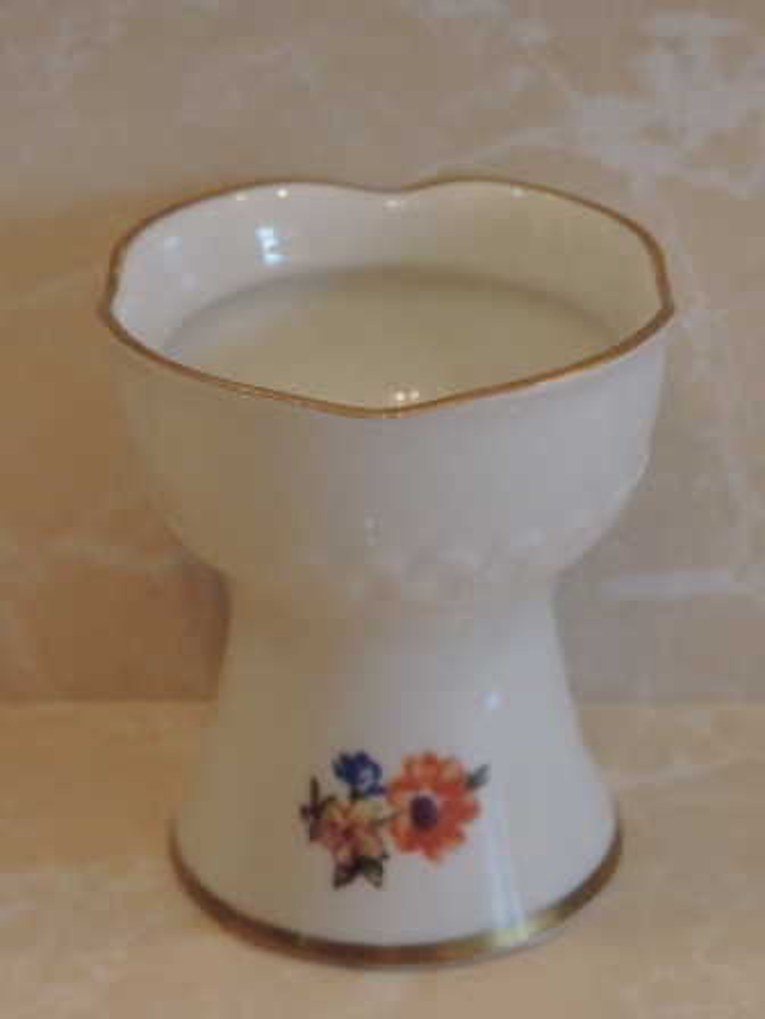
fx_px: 2652
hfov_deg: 16.4
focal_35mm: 90
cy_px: 510
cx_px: 382
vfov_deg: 21.8
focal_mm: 16
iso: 400
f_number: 4.1
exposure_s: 1/40
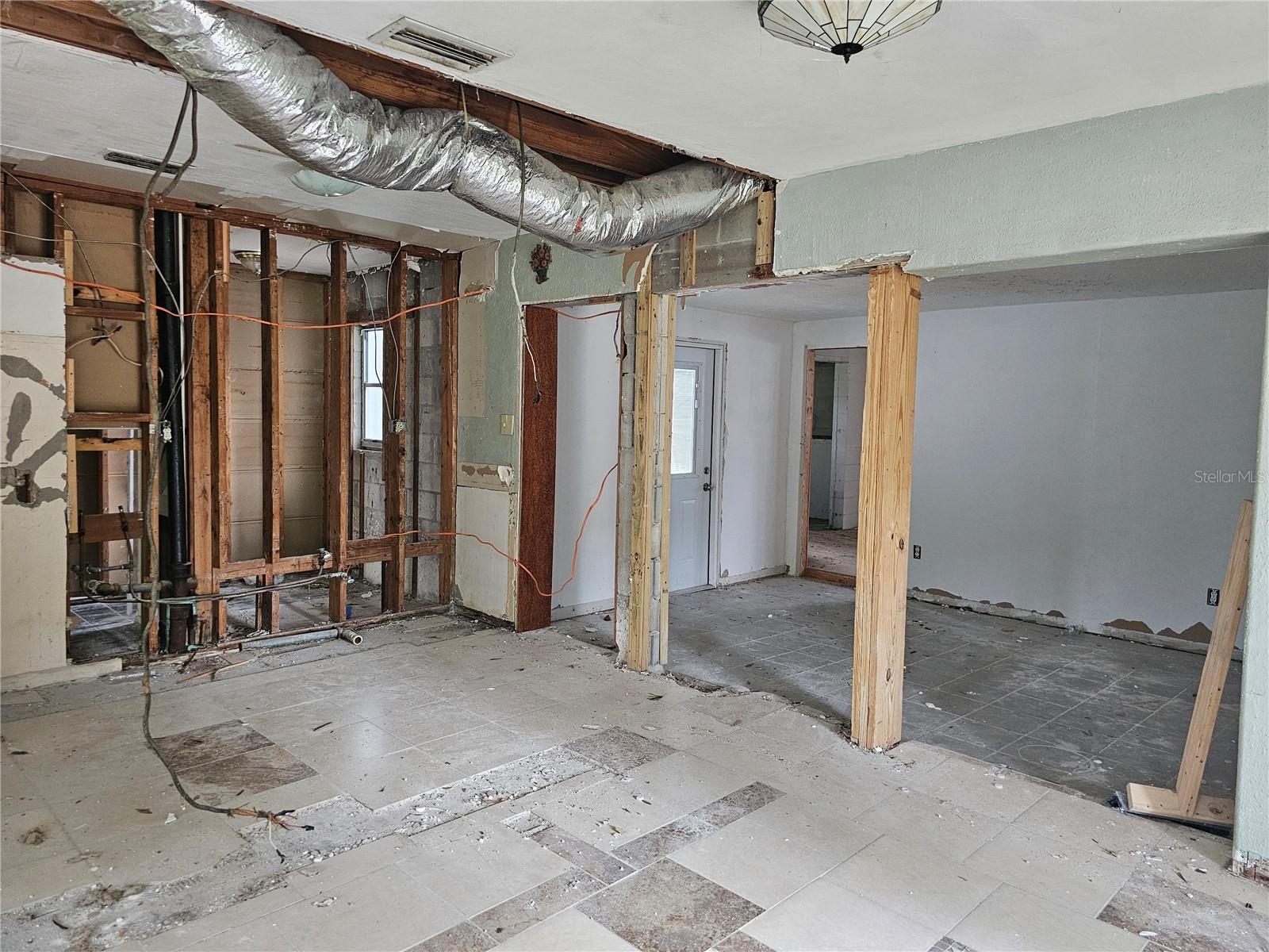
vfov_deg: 58.9
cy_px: 476
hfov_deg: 73.9
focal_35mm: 23
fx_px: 843
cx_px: 634
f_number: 1.7
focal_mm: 6.3
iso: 640
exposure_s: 1/170
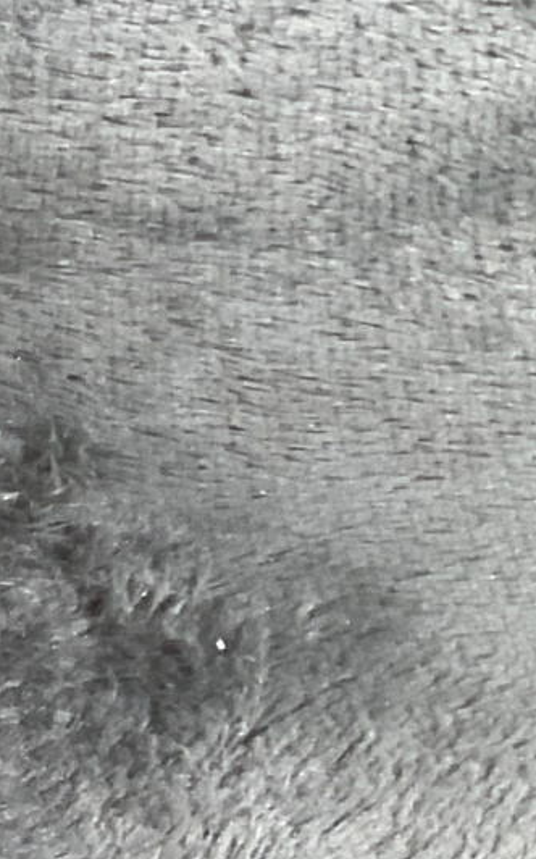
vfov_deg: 14.1
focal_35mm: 148
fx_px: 3463
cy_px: 270
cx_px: -1411
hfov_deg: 7.2
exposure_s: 1/50
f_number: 1.8
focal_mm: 3
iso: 50
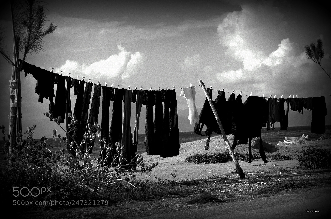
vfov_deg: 16.5
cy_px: 110
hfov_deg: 24.7
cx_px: 166
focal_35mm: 82
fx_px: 757
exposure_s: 1/1250
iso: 100
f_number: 5.6
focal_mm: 55
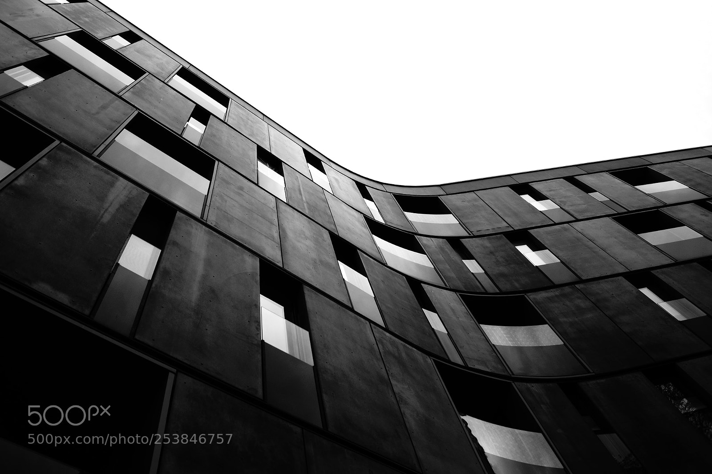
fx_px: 534
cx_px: 356
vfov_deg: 47.9
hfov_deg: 67.4
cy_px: 237
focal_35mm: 27
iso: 100
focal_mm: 18
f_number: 4
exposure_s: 1/400
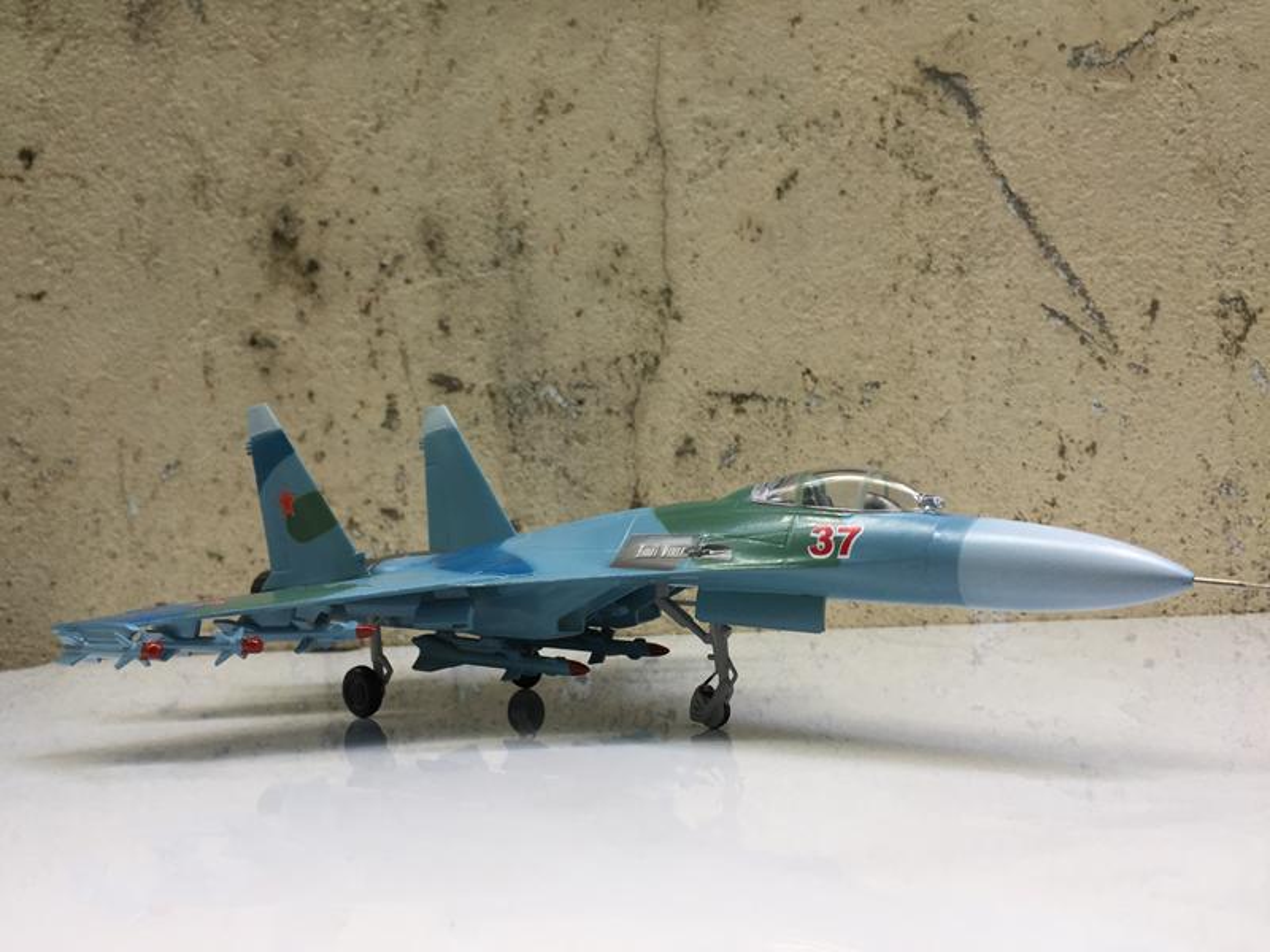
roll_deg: +0.6
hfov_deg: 61.7
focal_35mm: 29
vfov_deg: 48.2
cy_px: 476
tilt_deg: +3.4
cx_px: 635
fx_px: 1064
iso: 40
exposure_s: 1/100
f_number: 2.2
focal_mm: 4.15
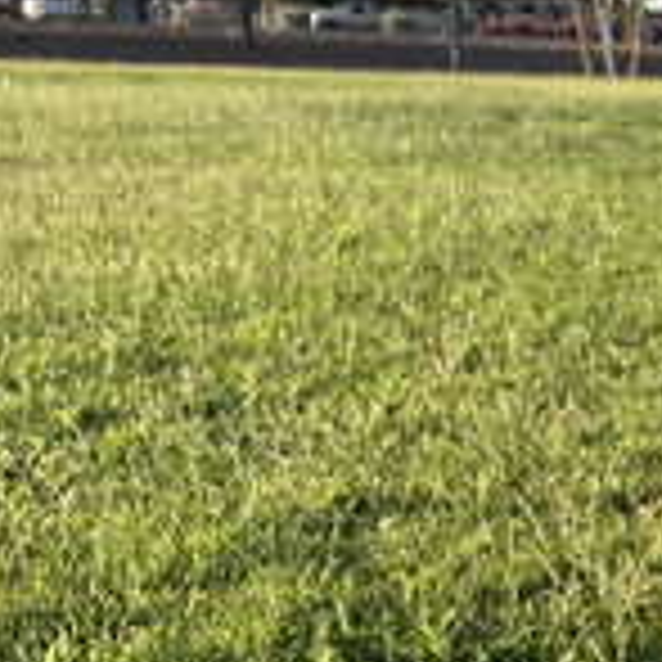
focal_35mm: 78
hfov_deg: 18.6
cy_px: 498
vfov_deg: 22.0
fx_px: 1688
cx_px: 1099
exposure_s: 1/932
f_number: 1.5
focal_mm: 5.7
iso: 50
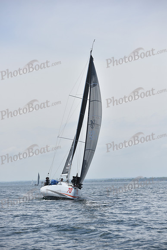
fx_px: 779
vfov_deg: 18.3
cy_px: 125
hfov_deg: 12.2
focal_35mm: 112
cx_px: 84
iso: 200
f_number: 4.5
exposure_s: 1/4000
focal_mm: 112
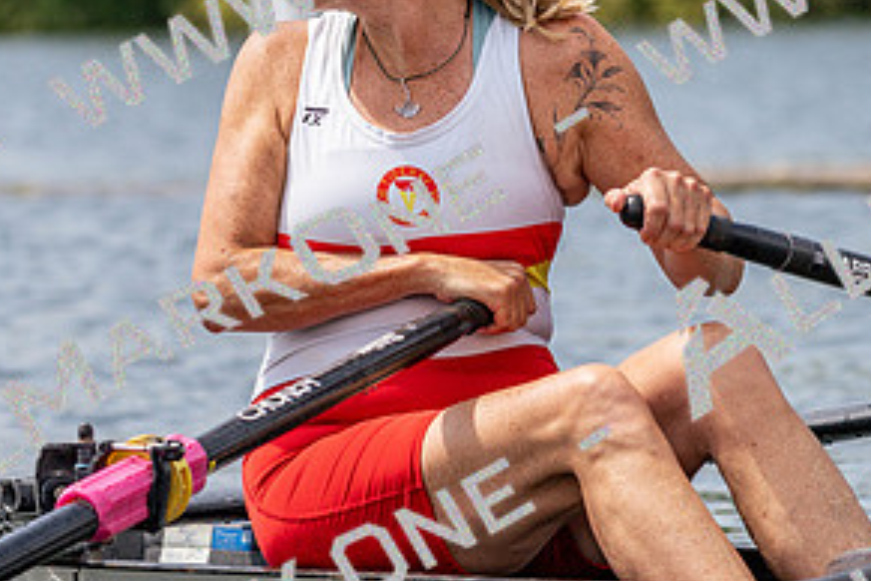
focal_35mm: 398
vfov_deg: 3.5
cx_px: 419
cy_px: 136
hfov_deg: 5.2
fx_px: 9629
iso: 200
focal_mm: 200
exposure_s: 1/1600
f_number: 5.6
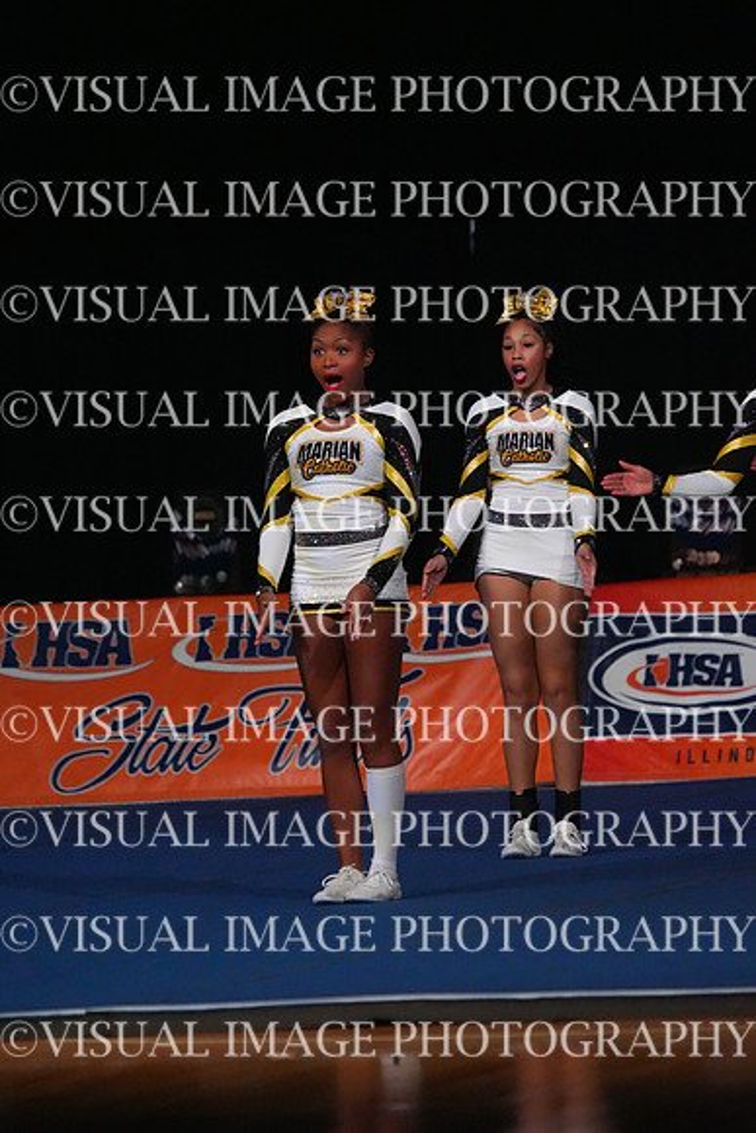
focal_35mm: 250
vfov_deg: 8.2
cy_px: 566
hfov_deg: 5.5
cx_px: 378
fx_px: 7870
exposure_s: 1/1250
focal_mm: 250
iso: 16000
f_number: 5.6
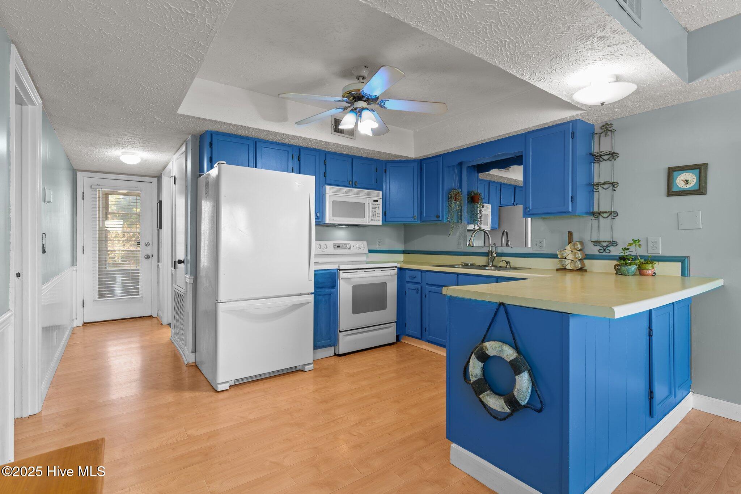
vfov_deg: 70.4
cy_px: 247
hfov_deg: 93.3
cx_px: 370
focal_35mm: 17
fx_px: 350
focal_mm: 17
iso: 160
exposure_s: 1
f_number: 7.1
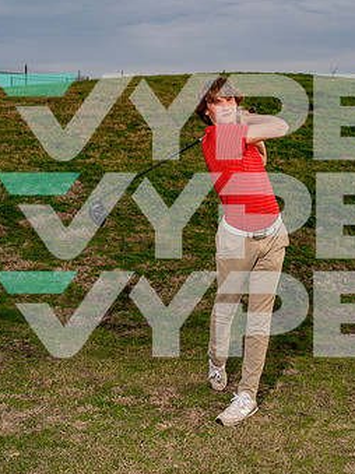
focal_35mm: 46
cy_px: 217
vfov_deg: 41.2
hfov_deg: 31.5
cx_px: 203
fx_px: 629
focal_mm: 36
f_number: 4
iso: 100
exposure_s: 1/1000
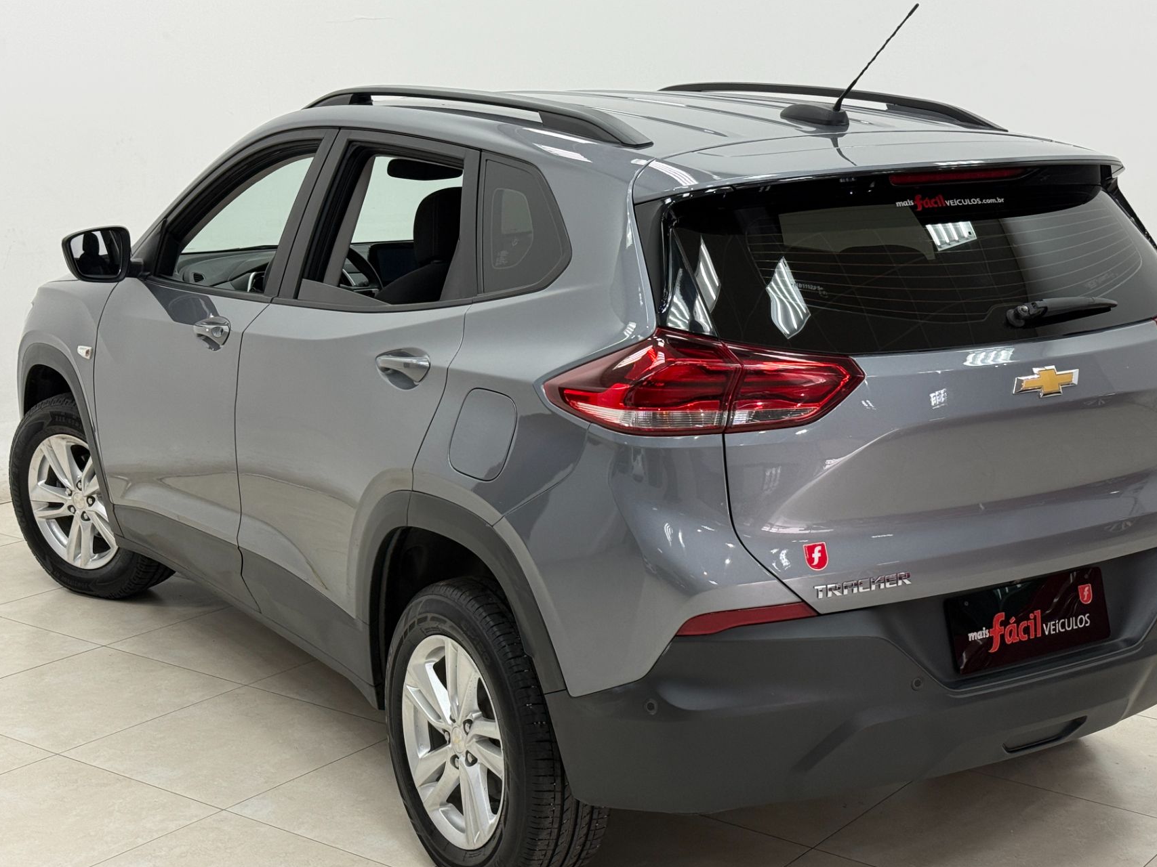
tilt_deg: -12.5
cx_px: 635
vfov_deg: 27.0
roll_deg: +0.0
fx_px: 1805
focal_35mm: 54
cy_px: 461
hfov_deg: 35.5
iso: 80
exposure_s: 1/120
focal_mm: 6.76
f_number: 1.78
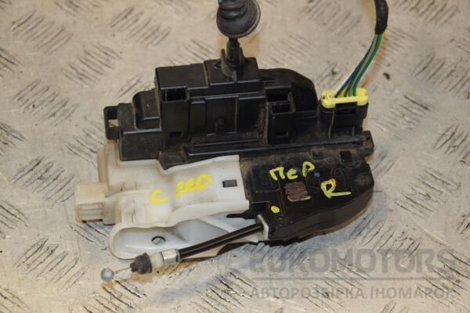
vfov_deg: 13.0
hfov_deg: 19.5
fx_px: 1371
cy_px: 156
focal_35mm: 105
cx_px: 235
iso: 800
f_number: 7.1
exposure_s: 1/200
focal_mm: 70
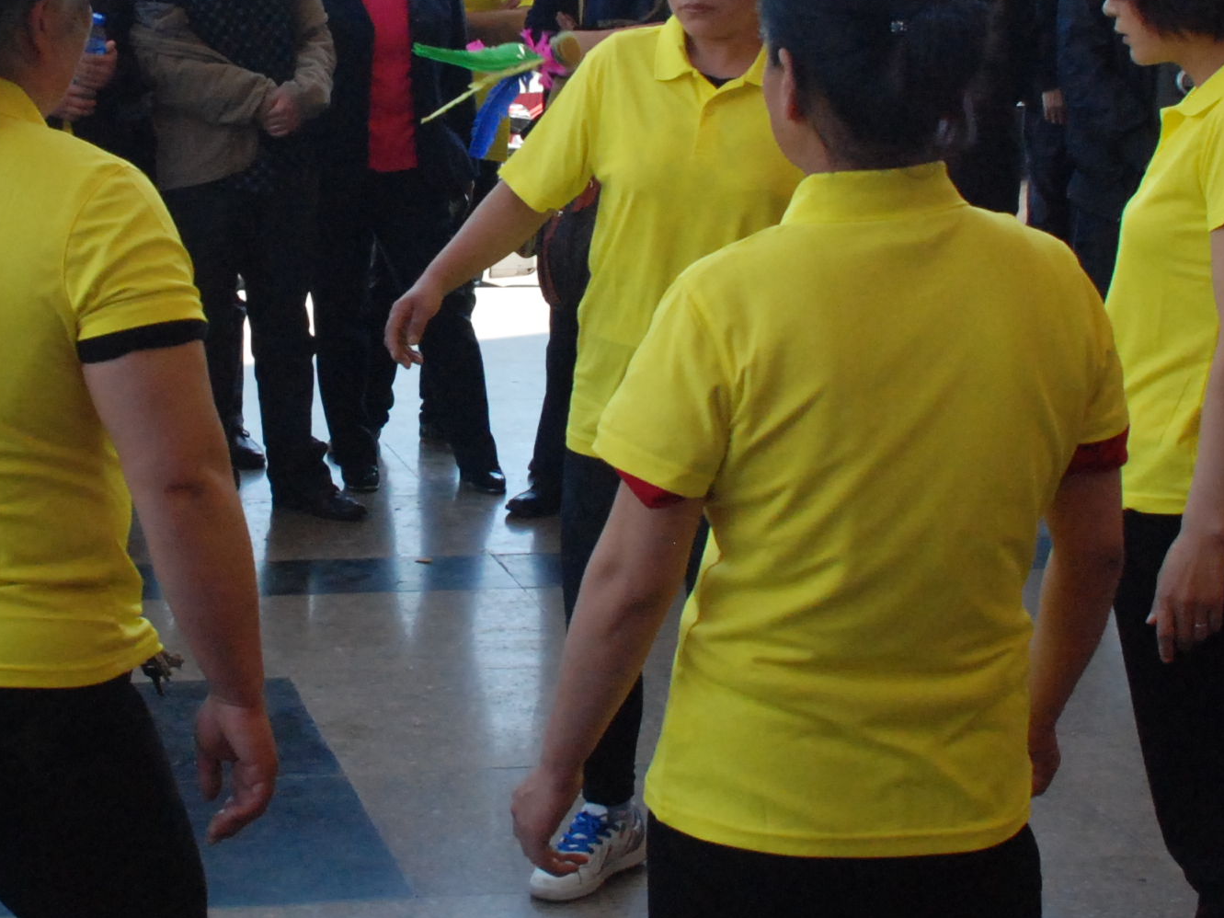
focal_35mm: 84
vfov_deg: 17.5
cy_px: 251
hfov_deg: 23.1
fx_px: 2970
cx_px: 374
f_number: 9
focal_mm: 20
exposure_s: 1/320
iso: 1000
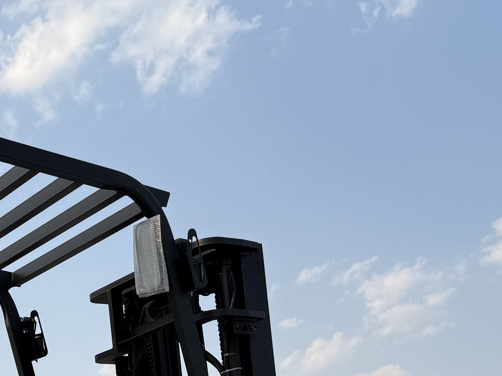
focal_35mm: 71
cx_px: 30
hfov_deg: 26.3
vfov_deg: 19.1
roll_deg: +0.9
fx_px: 1030
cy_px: 492
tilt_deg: +9.0
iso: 80
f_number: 1.78
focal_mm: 6.76
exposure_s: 1/2703
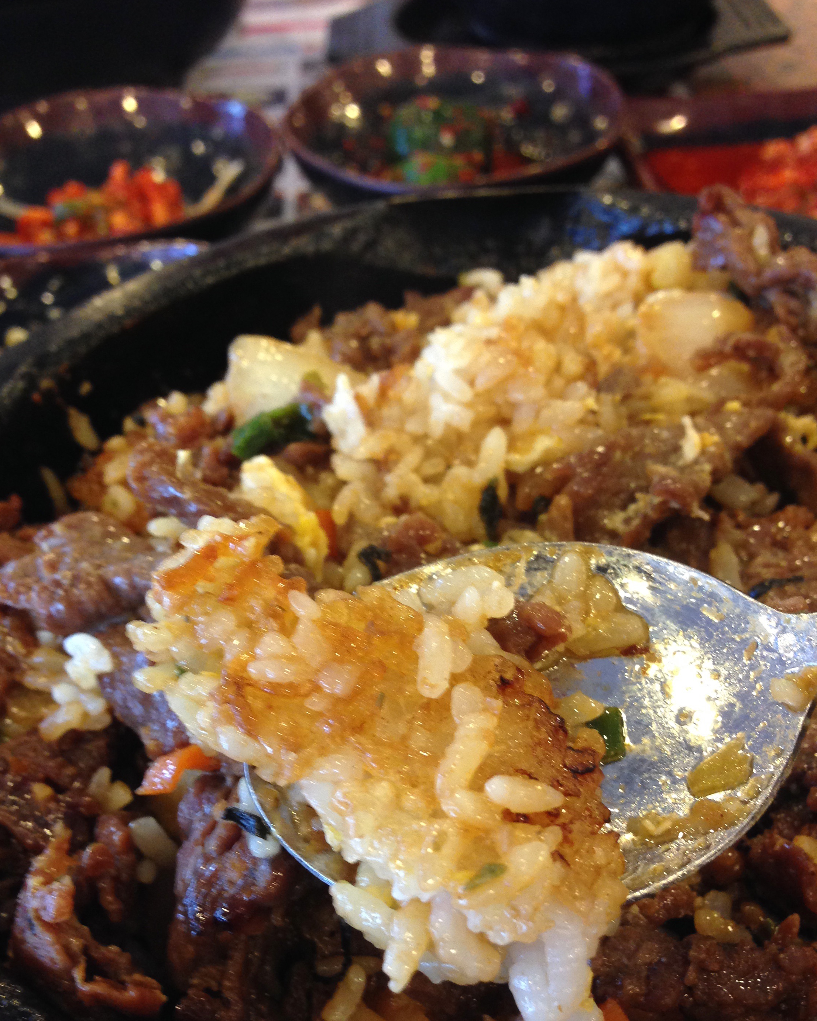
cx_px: 436
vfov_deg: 47.7
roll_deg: +2.7
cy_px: 599
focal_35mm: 38
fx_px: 1149
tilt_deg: -42.6
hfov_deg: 39.1
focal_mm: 4.12
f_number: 2.4
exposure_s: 1/20
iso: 125
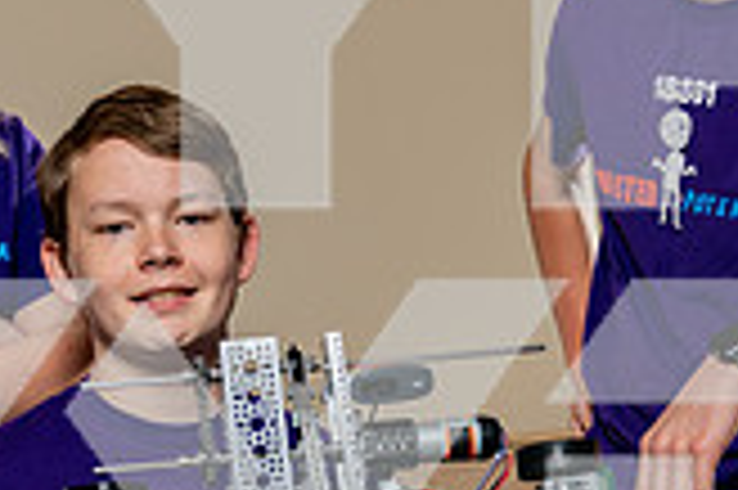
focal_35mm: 117
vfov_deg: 11.5
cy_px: 519
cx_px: 459
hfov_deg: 17.5
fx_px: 2396
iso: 100
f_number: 4.5
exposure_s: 1/250
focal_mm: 33
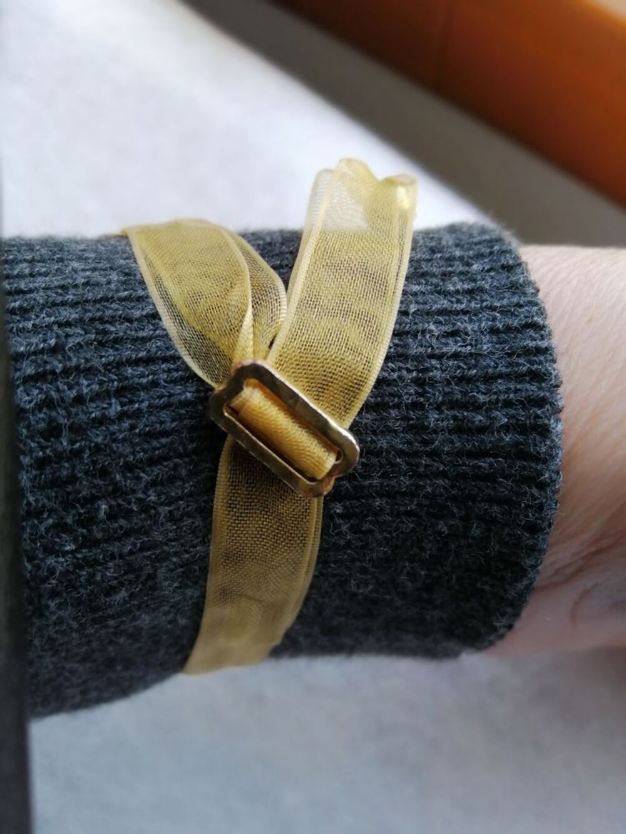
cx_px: 313
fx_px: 627
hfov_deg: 53.1
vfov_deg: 67.3
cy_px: 417
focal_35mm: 26
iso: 50
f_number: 4
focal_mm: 3.6
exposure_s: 1/100
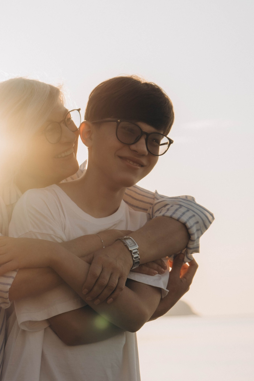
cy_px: 217
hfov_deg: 10.2
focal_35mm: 133
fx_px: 1407
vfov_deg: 15.4
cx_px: 15
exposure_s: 1/500
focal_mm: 68
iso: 100
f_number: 5.6
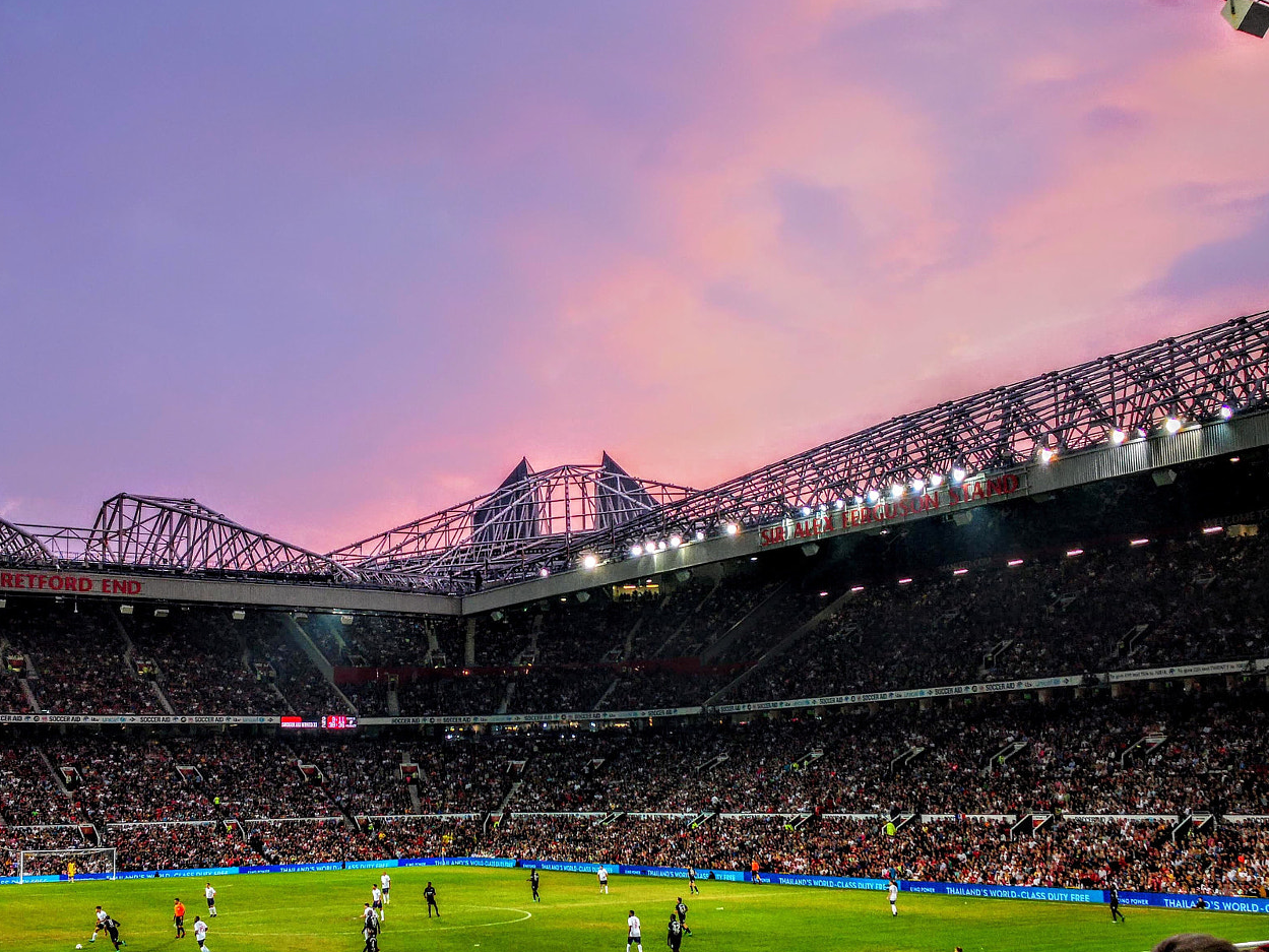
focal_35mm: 41
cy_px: 583
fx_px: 1503
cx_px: 515
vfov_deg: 35.0
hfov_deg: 45.6
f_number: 1.6
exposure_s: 1/166
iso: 50
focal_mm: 3.95
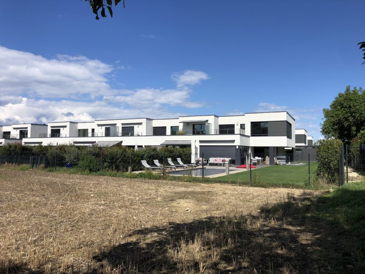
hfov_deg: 63.4
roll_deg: +0.2
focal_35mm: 28
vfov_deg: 49.7
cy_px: 137
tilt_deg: +3.5
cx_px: 182
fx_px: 295
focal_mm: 3.99
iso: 20
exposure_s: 1/3205
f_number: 1.8
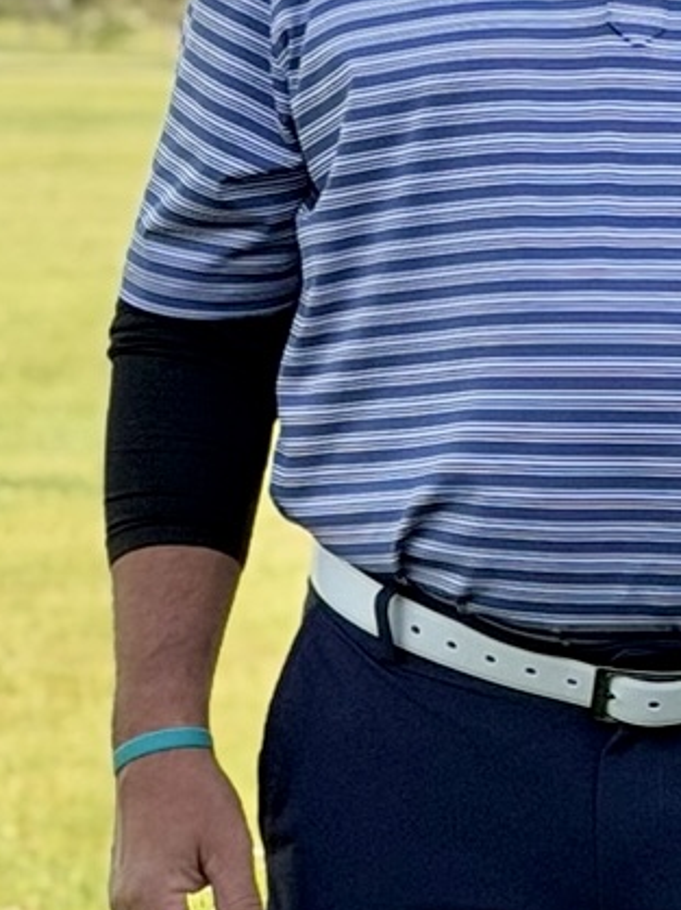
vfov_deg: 15.2
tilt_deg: -3.6
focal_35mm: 129
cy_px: 212
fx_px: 3387
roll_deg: -2.3
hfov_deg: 11.4
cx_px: 622
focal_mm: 6.76
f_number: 1.78
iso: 64
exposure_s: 1/3534
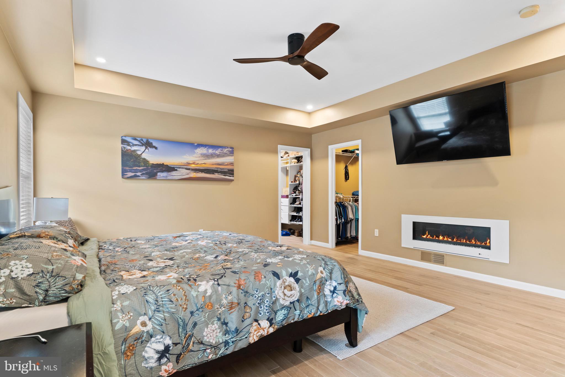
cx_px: 282
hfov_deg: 90.0
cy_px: 188
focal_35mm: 18
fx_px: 282
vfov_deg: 67.4
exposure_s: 1/4
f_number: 8
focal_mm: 18
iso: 500
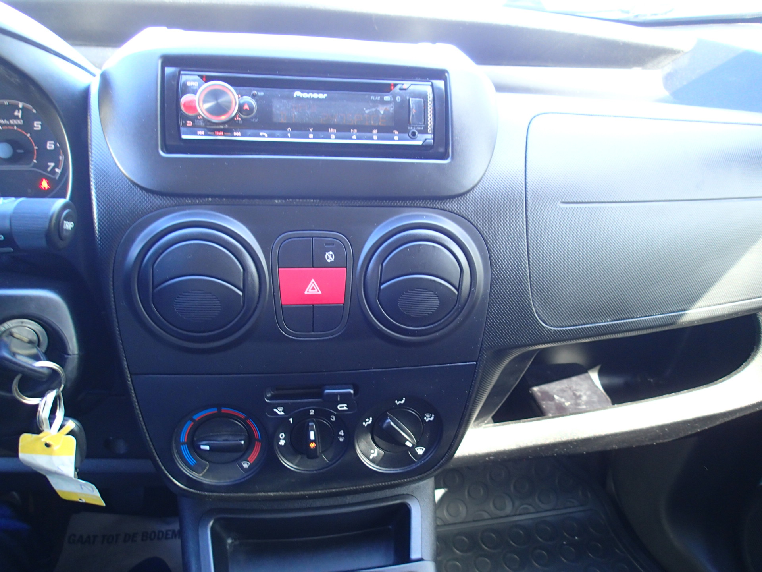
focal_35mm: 25
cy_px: 286
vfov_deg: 54.9
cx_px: 381
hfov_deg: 69.4
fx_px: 550
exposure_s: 1/30
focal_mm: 4.5
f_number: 2
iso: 200
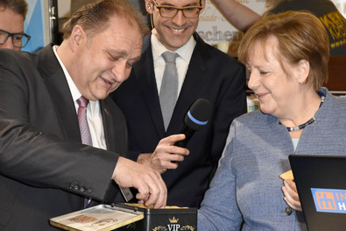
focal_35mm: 146
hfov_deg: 14.1
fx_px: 1398
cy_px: 112
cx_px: 192
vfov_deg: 9.4
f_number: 6.3
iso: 1600
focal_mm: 85
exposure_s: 1/60
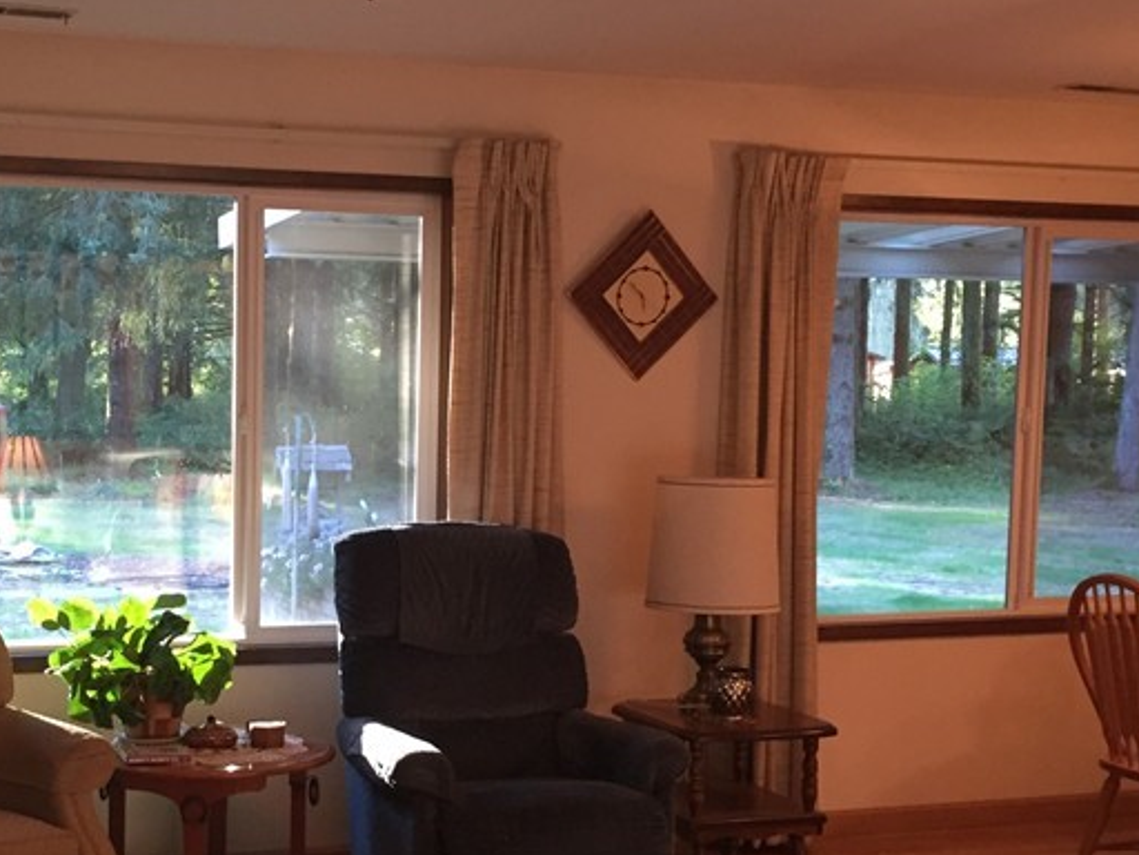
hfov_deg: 32.8
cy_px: 583
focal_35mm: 58
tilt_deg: -5.8
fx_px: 1908
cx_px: 345
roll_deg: -0.9
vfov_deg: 25.1
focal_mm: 4.15
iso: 125
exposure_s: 1/30
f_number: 2.2
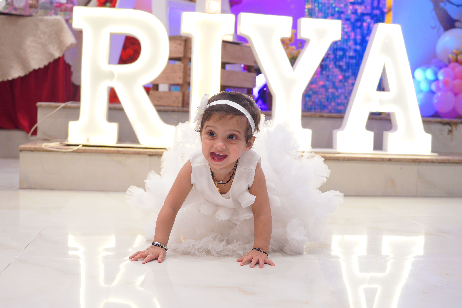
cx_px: 231
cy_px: 154
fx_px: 539
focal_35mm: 42
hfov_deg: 46.4
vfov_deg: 31.9
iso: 1000
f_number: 2.8
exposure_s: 1/250
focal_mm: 28
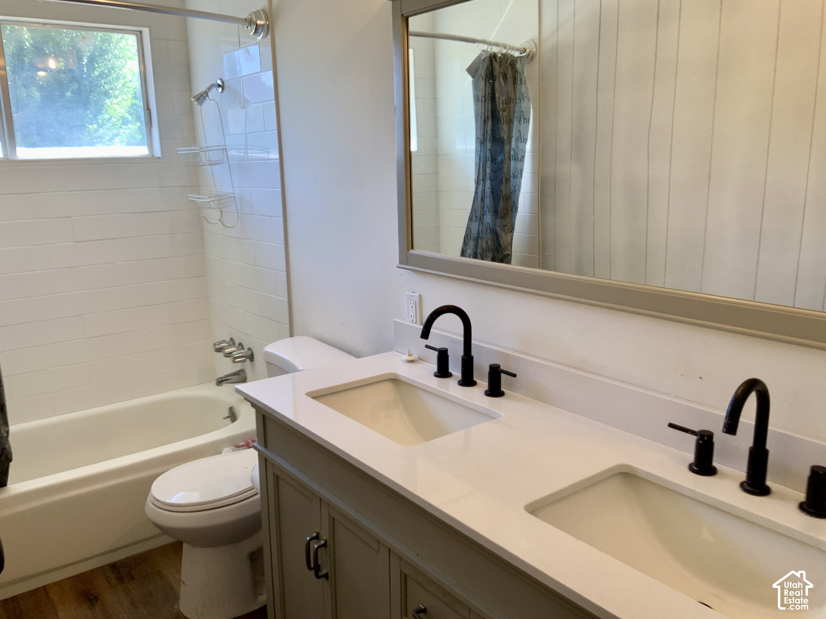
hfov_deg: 61.7
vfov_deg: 48.2
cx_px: 413
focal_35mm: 29
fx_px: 692
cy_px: 310
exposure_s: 1/120
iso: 64
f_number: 1.8
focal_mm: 3
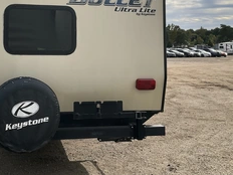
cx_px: 52
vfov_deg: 28.4
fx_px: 337
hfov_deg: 37.1
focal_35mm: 50
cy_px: 33
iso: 25
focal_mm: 3
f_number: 1.8
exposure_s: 1/1984
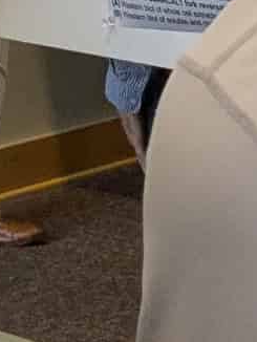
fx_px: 2096
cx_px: 102
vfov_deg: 8.7
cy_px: -403
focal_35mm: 212
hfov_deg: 7.0
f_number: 1.7
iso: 140
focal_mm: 4.4
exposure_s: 1/120
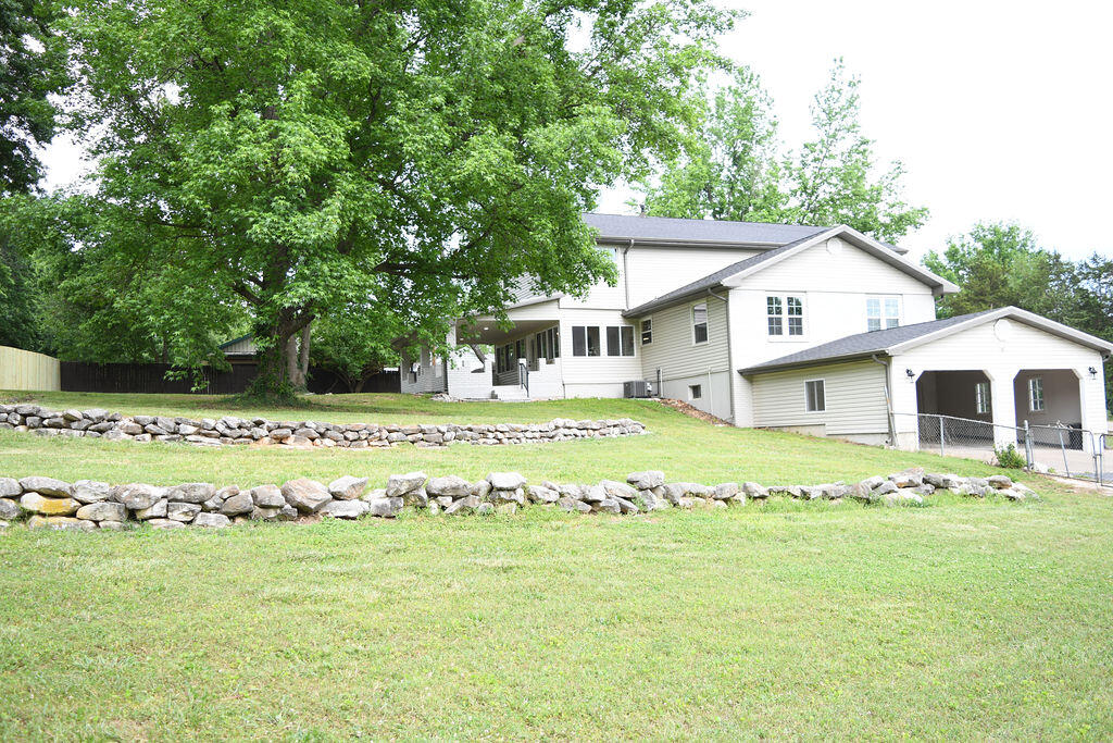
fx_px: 928
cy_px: 372
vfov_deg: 43.6
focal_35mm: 30
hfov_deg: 61.9
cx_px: 556
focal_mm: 20
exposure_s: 1/80
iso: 100
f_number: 3.8
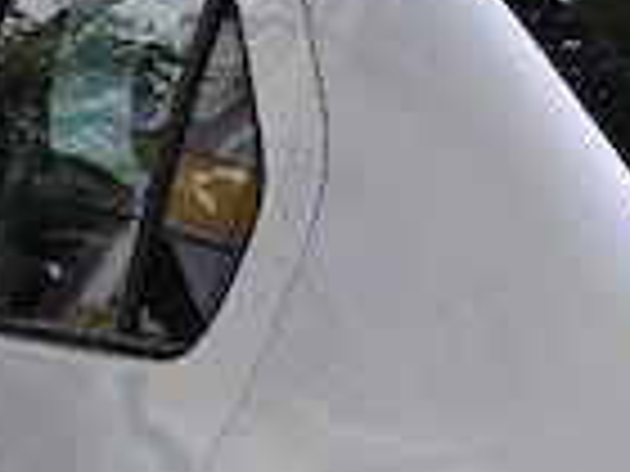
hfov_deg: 16.4
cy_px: 625
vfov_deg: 12.0
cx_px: 310
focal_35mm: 120
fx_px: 2184
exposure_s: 1/50
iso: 306
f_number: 1.8
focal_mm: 4.26
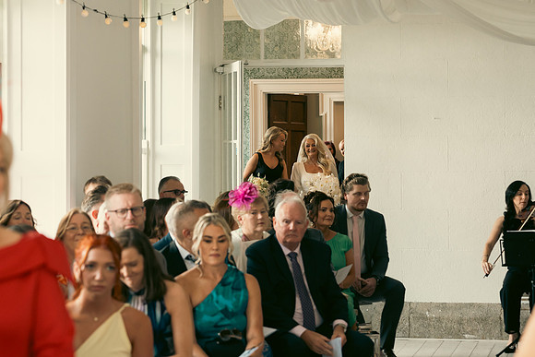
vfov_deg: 13.0
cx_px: 268
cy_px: 178
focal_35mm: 105
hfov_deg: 19.5
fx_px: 1561
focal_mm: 70
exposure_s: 1/160
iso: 500
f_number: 3.5
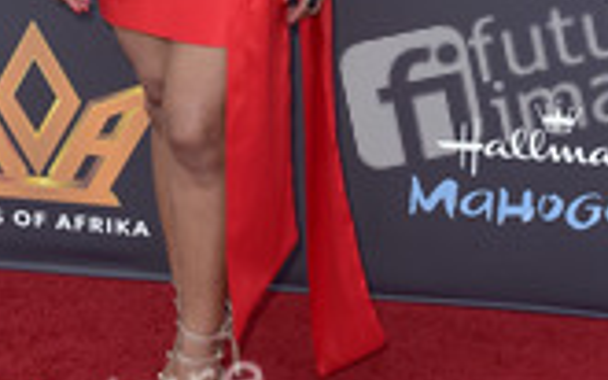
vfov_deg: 14.1
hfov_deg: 23.2
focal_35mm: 89
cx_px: 197
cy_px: -103
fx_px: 1474
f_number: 7.1
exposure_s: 1/250
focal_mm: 36
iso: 160
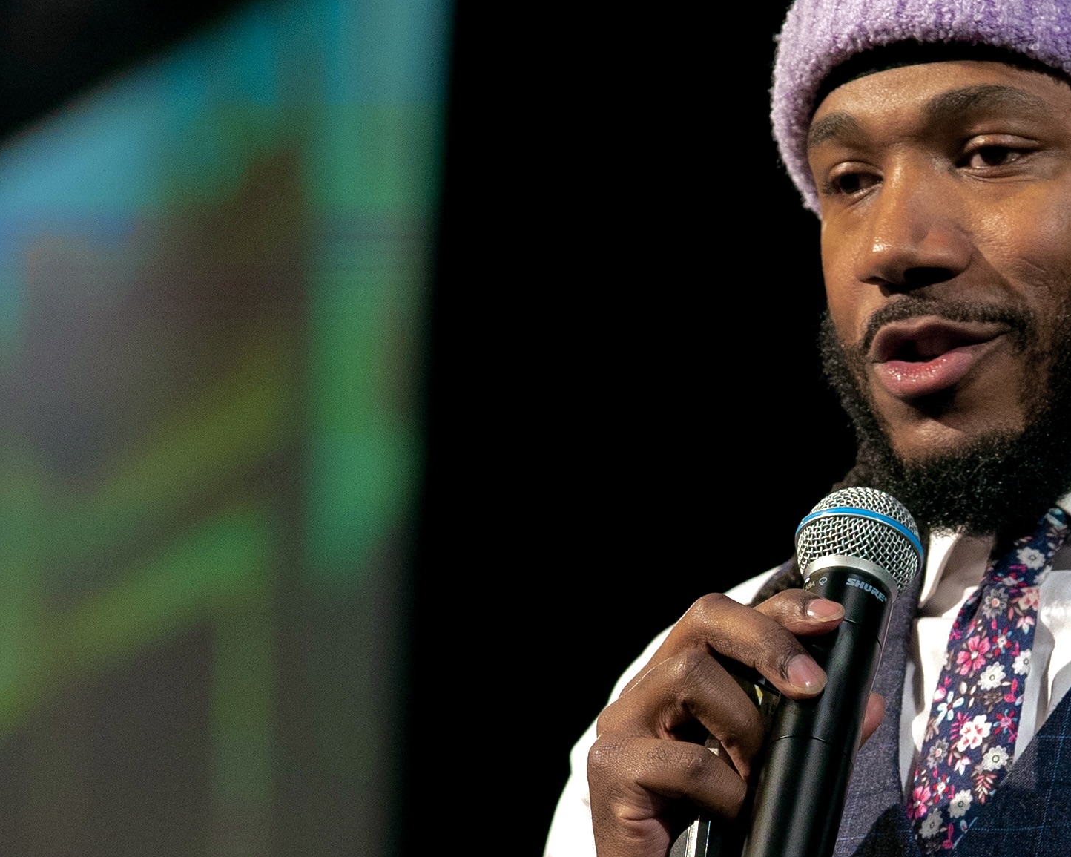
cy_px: 610
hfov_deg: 5.0
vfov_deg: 4.0
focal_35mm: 386
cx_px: 871
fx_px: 12234
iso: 2000
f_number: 4
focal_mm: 140
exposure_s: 1/125
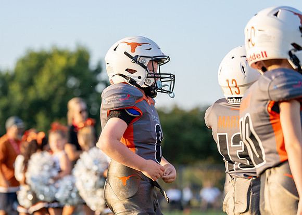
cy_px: 106
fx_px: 1270
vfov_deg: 9.7
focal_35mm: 148
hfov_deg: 13.6
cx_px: 147
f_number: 2.8
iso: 500
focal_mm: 115
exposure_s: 1/2500
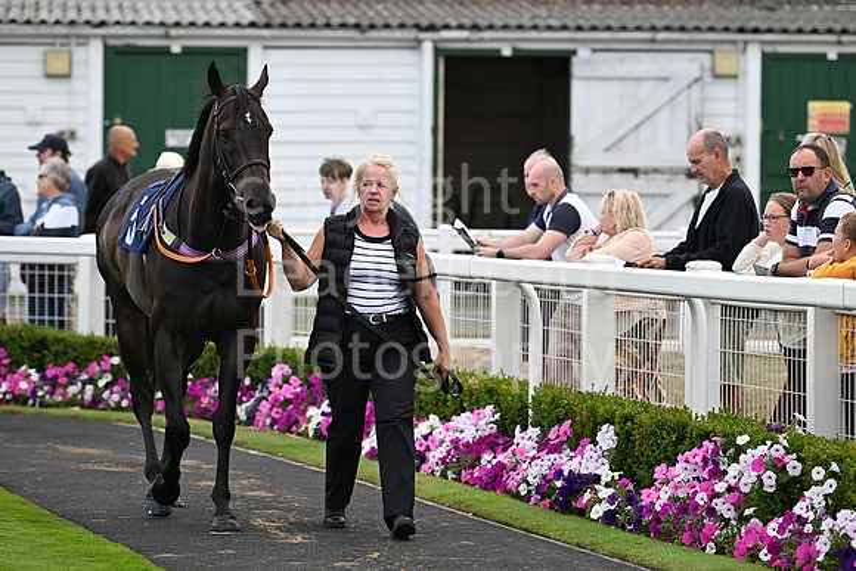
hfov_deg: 10.3
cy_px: 286
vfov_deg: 6.9
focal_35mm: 200
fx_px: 4756
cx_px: 428
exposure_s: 1/1600
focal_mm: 200
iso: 800
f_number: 4.5
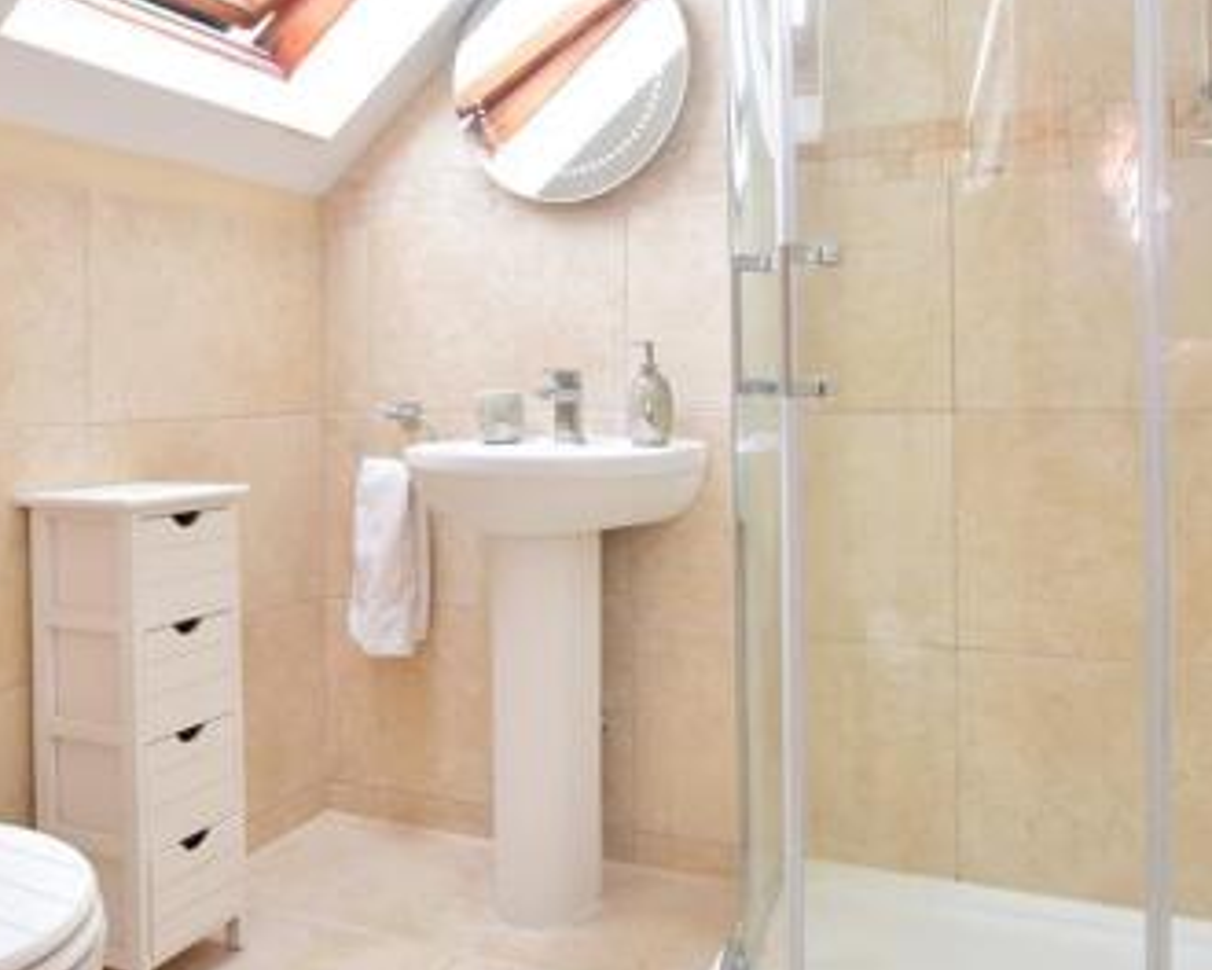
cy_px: 373
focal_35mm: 28
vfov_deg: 51.1
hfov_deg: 62.2
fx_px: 1004
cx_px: 632
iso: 500
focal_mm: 10
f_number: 5
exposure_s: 1/80
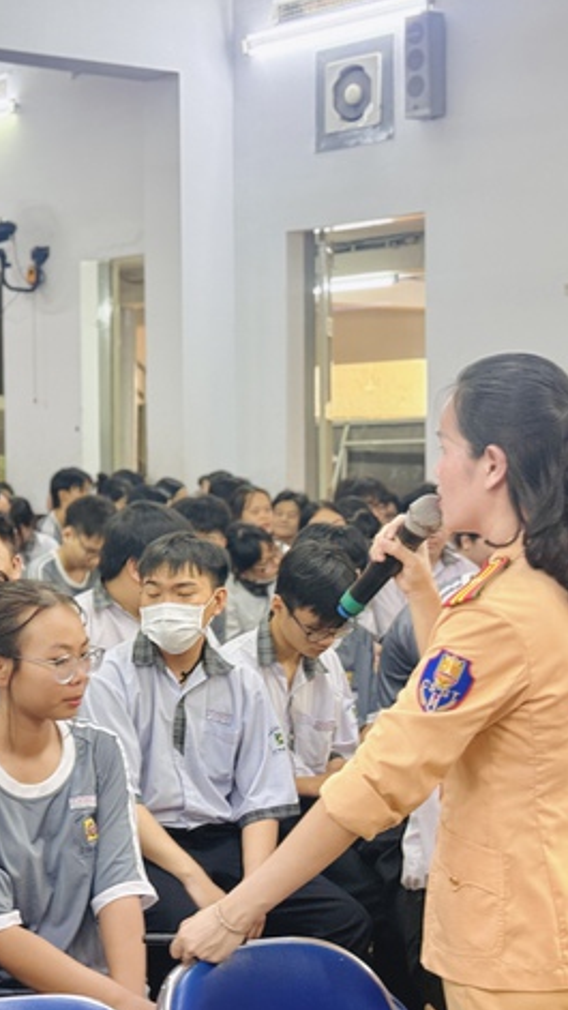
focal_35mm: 71
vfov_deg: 29.7
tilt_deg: -1.9
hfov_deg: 16.5
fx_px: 1901
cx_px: -47
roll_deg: +0.5
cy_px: 508
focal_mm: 6.76
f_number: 1.78
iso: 200
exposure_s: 1/33
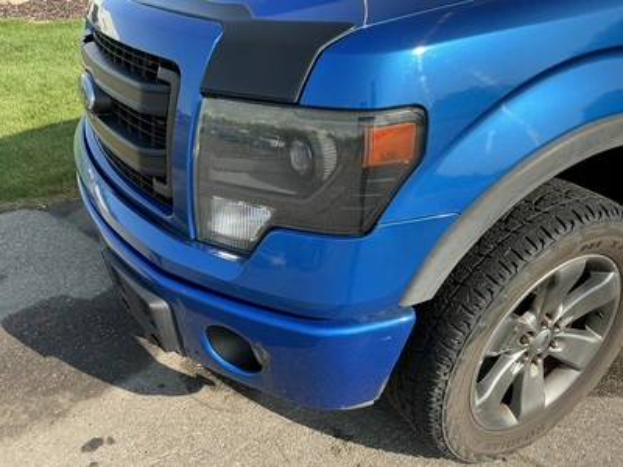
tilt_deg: -30.2
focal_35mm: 28
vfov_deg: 49.7
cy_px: 234
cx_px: 312
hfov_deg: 63.4
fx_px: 504
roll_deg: +0.4
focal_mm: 3
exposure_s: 1/666
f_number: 1.8
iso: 25
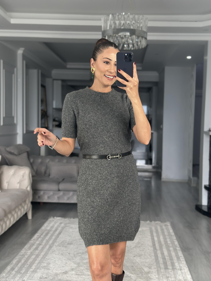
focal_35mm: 48
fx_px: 390
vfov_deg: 39.7
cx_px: 106
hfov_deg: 30.3
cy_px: 140
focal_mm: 6.86
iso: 125
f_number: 1.78
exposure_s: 1/80
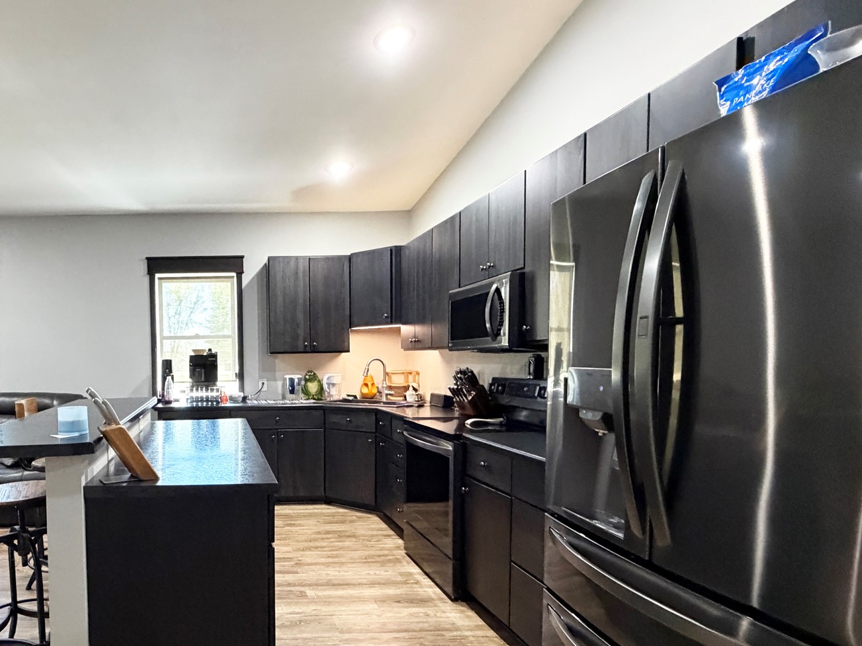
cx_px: 232
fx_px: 548
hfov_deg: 71.9
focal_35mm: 22
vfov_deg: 60.5
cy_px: 391
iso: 640
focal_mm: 2.22
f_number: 2.2
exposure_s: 1/60
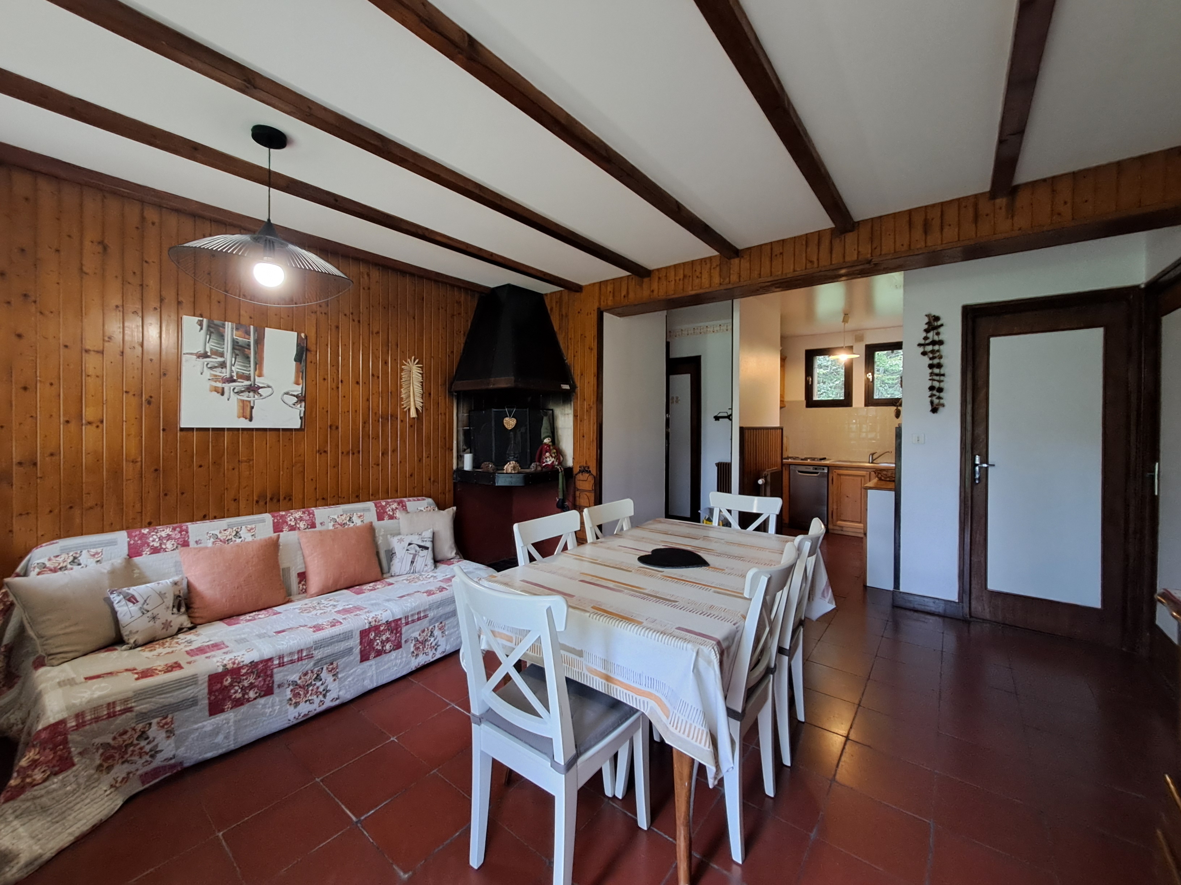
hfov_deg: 106.2
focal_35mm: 13
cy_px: 442
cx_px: 590
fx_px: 444
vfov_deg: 89.9
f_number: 2.2
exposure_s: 1/25
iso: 250
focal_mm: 1.42
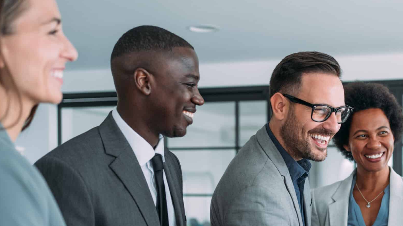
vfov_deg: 19.7
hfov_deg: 34.0
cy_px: 198
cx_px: 315
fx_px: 641
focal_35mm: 60
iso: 1000
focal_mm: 35
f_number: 2.2
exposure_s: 1/320
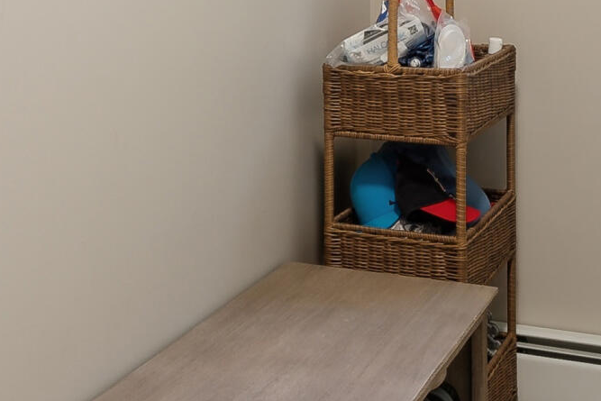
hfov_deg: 27.9
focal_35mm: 72
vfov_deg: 18.0
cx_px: 200
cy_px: -87
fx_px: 1202
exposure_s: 1/13
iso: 320
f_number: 7.1
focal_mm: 16
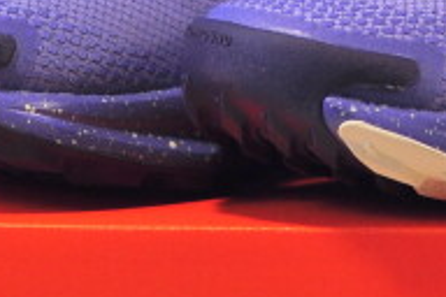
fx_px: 3865
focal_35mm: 312
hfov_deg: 6.6
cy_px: -259
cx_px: 416
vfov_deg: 4.4
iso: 250
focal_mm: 50
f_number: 2.5
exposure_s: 1/320
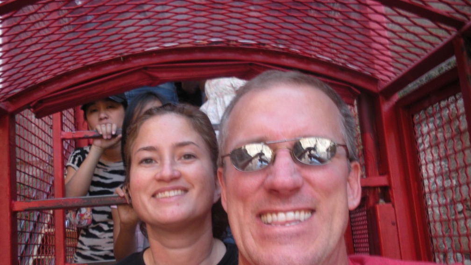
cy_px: 166
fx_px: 500
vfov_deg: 29.6
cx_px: 232
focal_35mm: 40
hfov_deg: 50.5
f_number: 3.5
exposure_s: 1/59.8
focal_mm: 6.3
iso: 133
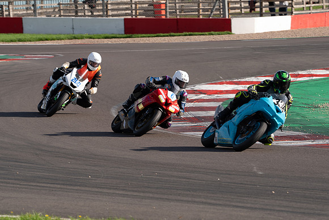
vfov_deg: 4.9
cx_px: 135
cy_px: 90
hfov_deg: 7.4
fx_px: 2555
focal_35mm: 279
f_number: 8
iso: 200
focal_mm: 237
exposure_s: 1/400
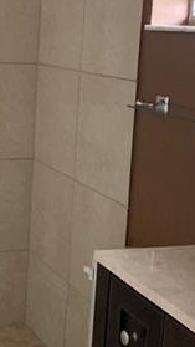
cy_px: 152
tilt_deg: -9.8
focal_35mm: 78
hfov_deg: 15.1
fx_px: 717
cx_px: -26
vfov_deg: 27.2
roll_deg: -1.4
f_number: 1.8
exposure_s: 1/40
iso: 400
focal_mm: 4.25
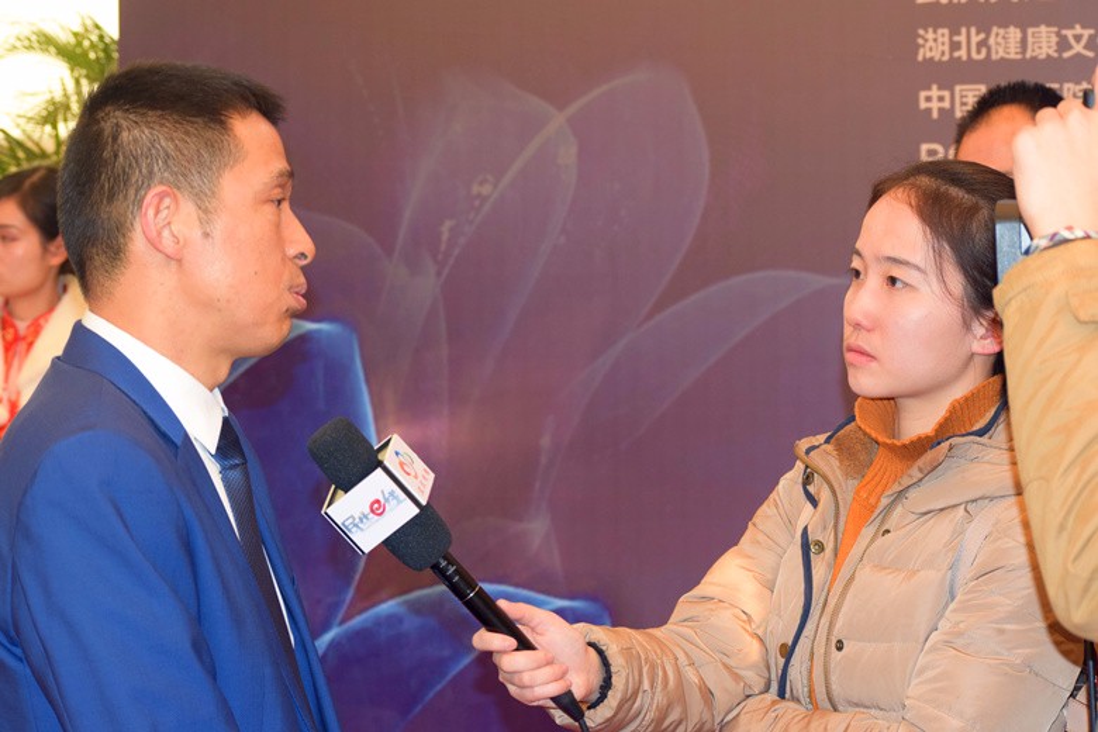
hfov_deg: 24.6
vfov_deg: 16.6
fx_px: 2516
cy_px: 366
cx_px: 549
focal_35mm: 82
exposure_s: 1/100
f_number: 5
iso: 800
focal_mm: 55
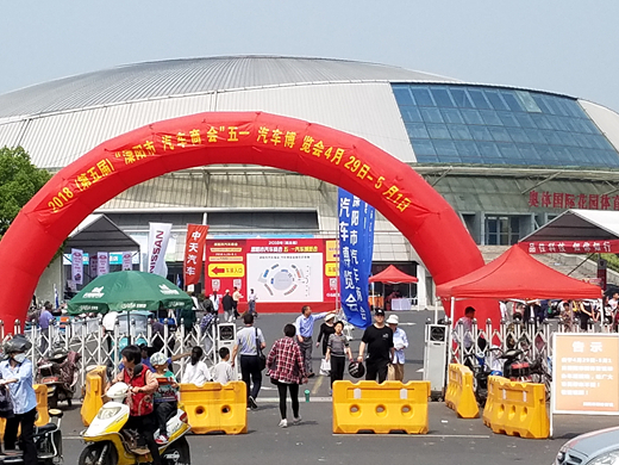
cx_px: 252
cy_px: 182
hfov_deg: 46.6
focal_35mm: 40
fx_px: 715
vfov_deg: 35.8
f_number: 1.7
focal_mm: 4.2
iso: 50
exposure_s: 1/3336
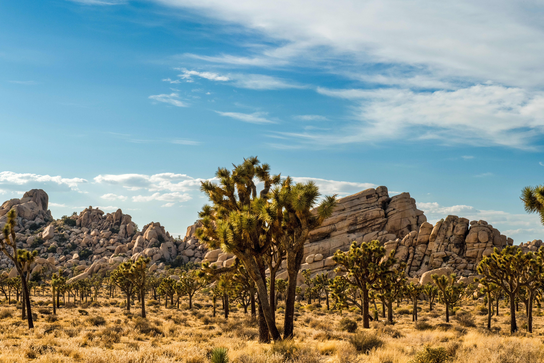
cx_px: 272
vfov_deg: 19.5
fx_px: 1058
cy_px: 182
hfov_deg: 28.8
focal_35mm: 70
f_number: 22
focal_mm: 70
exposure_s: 1/400
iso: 640
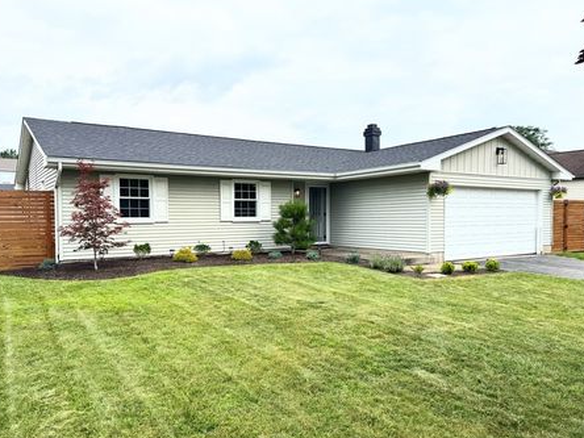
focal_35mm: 27
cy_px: 235
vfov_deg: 51.3
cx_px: 267
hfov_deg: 65.2
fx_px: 456
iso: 80
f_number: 1.78
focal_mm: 6.76
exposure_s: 1/3413
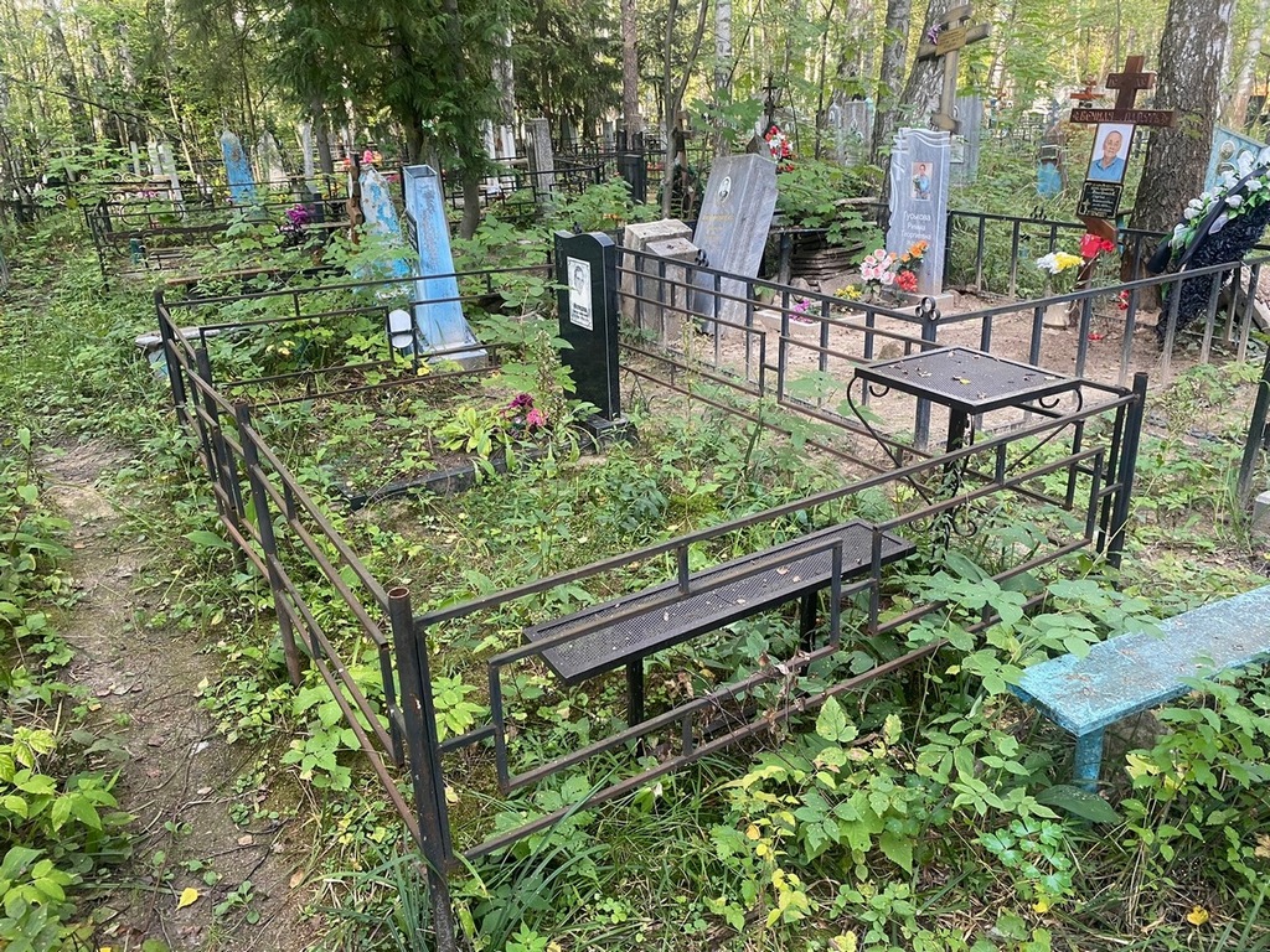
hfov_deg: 67.3
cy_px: 476
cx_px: 635
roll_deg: +0.8
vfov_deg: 53.1
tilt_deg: -15.8
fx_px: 954
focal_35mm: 26
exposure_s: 1/77
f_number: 1.8
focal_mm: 4.25
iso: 125
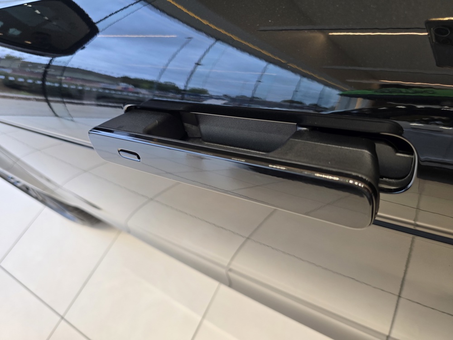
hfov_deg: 73.9
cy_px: 170
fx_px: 301
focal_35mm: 23
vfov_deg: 58.9
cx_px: 226
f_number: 1.7
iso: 100
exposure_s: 1/100
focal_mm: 6.3
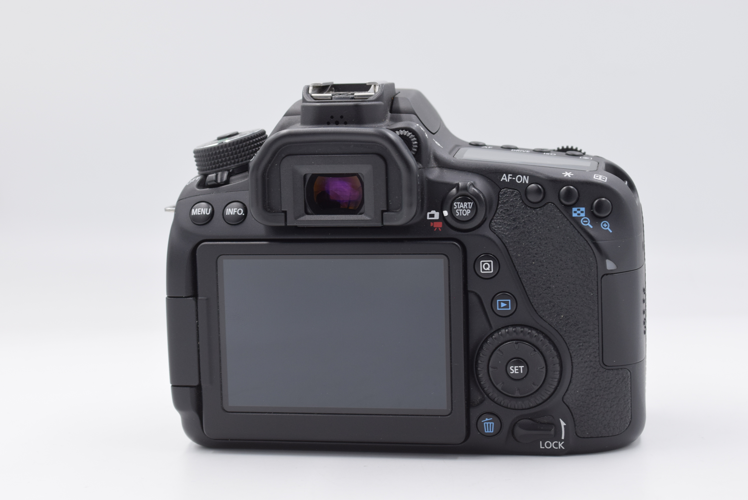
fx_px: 1497
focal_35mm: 72
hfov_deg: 28.1
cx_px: 374
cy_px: 250
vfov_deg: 19.0
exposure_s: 1/100
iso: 400
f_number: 8
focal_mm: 48
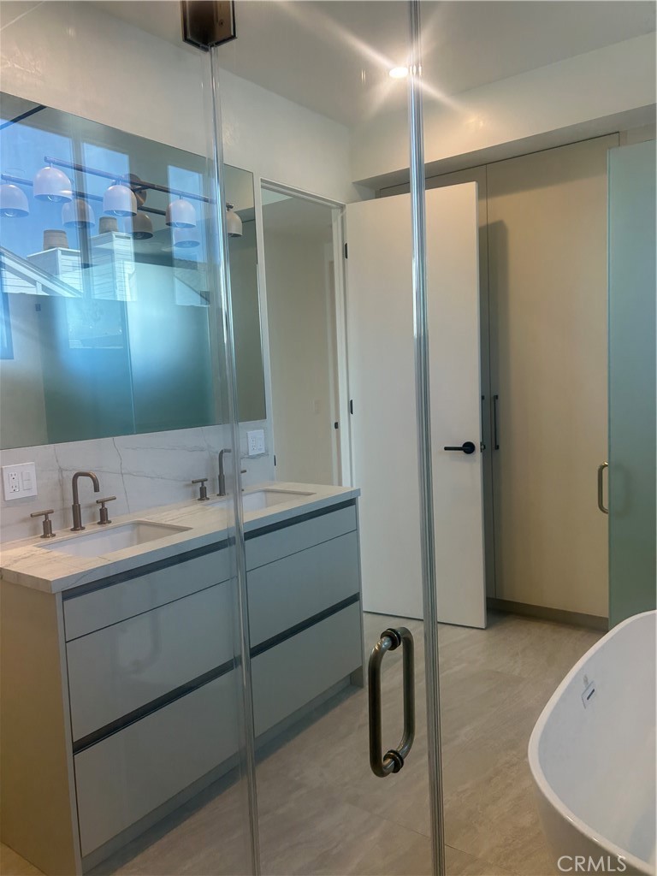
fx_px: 658
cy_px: 438
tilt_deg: -3.0
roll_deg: +2.8
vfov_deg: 67.3
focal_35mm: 26
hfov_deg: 53.1
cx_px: 328
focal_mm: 5.7
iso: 50
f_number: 1.5
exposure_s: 1/120
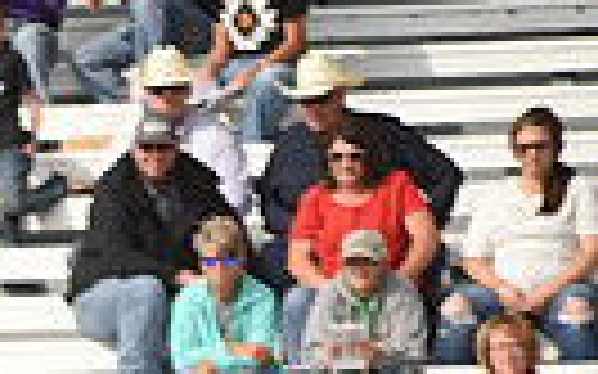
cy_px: 813
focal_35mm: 886
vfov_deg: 1.5
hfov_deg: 2.4
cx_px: -701
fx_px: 14433
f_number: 2.8
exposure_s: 1/4000
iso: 500
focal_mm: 200
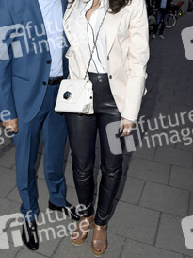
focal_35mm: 38
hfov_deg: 37.4
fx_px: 282
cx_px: 69
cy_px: 85
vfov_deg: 48.1
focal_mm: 18
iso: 1000
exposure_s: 1/125
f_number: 6.3
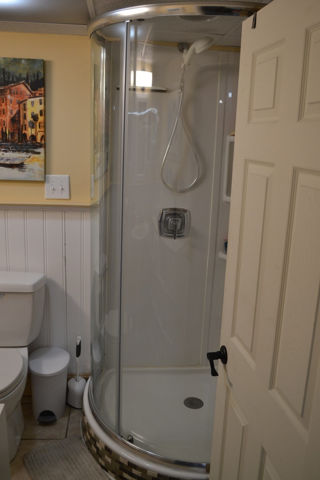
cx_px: 160
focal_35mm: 33
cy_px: 240
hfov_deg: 40.0
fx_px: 440
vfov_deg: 57.2
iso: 400
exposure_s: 1/80
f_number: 4.5
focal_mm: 22
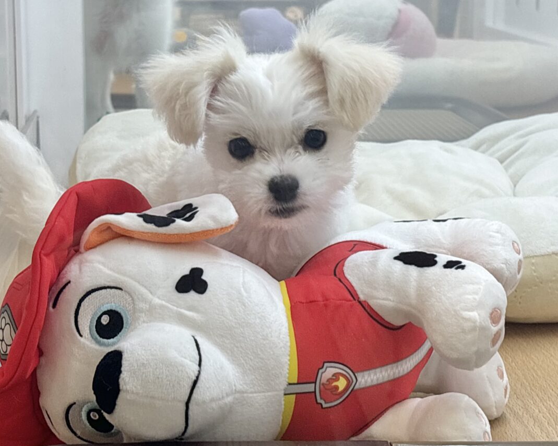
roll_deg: -1.3
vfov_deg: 26.7
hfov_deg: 33.0
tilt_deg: -11.6
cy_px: 225
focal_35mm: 57
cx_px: 263
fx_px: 941
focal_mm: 5.96
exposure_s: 1/100
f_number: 1.6
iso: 40
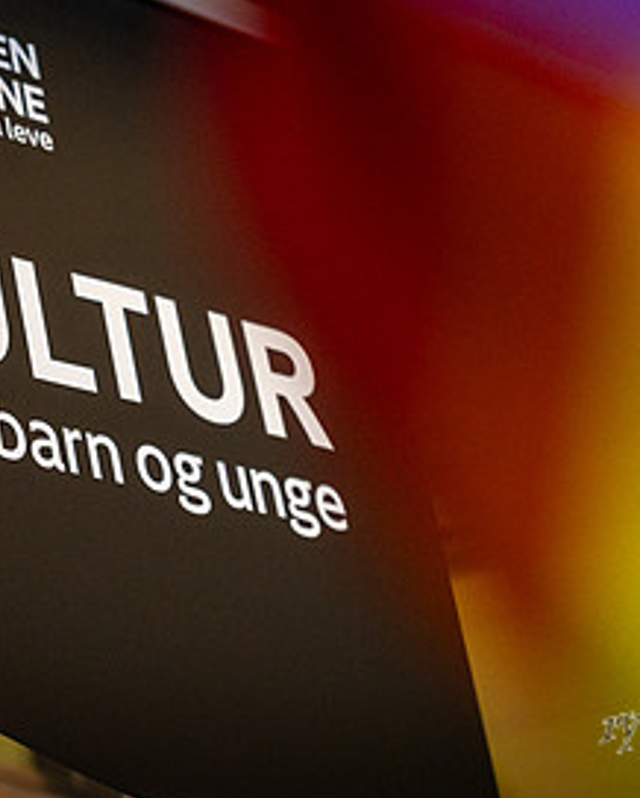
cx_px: 129
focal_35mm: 126
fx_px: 2980
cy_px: 301
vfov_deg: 15.2
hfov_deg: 12.2
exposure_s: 1/200
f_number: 2.8
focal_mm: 63
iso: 5000
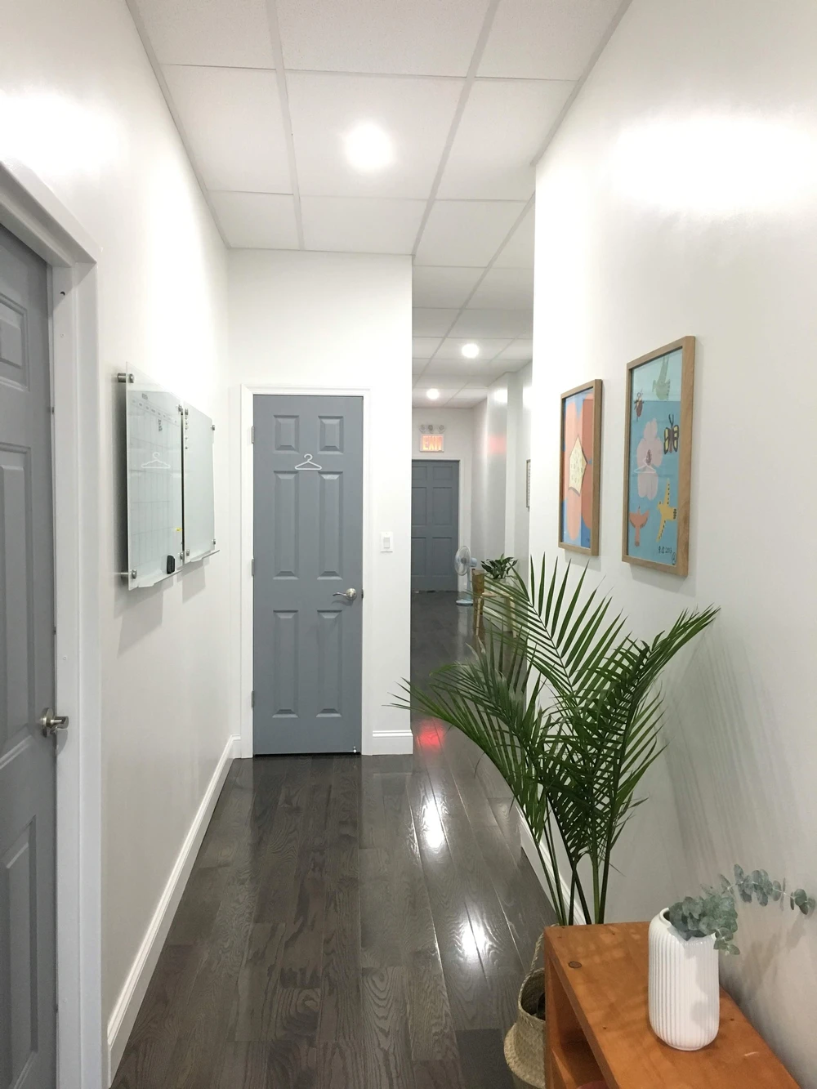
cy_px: 544
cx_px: 408
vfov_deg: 61.7
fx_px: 912
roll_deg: -0.1
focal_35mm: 29
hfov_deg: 48.2
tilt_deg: -2.7
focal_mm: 4.15
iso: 200
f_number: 2.2
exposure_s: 1/30
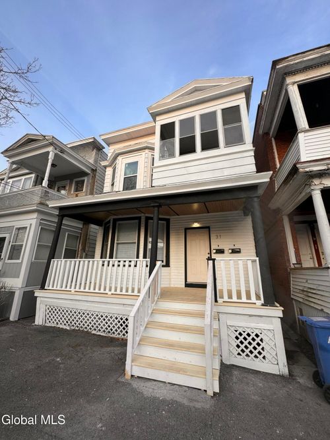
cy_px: 220
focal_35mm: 14
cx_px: 165
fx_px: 178
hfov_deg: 85.7
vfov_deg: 102.1
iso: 40
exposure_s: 1/129
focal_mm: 2.22
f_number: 2.2
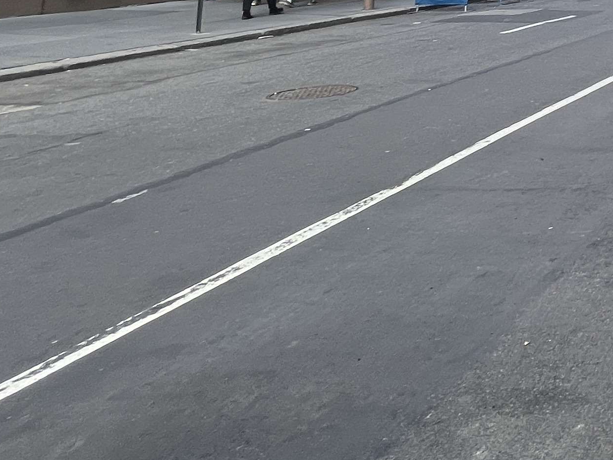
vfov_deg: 27.5
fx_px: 744
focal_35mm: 42
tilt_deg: +2.6
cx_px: 897
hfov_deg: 29.4
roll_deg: -0.7
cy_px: -167
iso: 32
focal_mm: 1.57
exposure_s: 1/102
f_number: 1.8
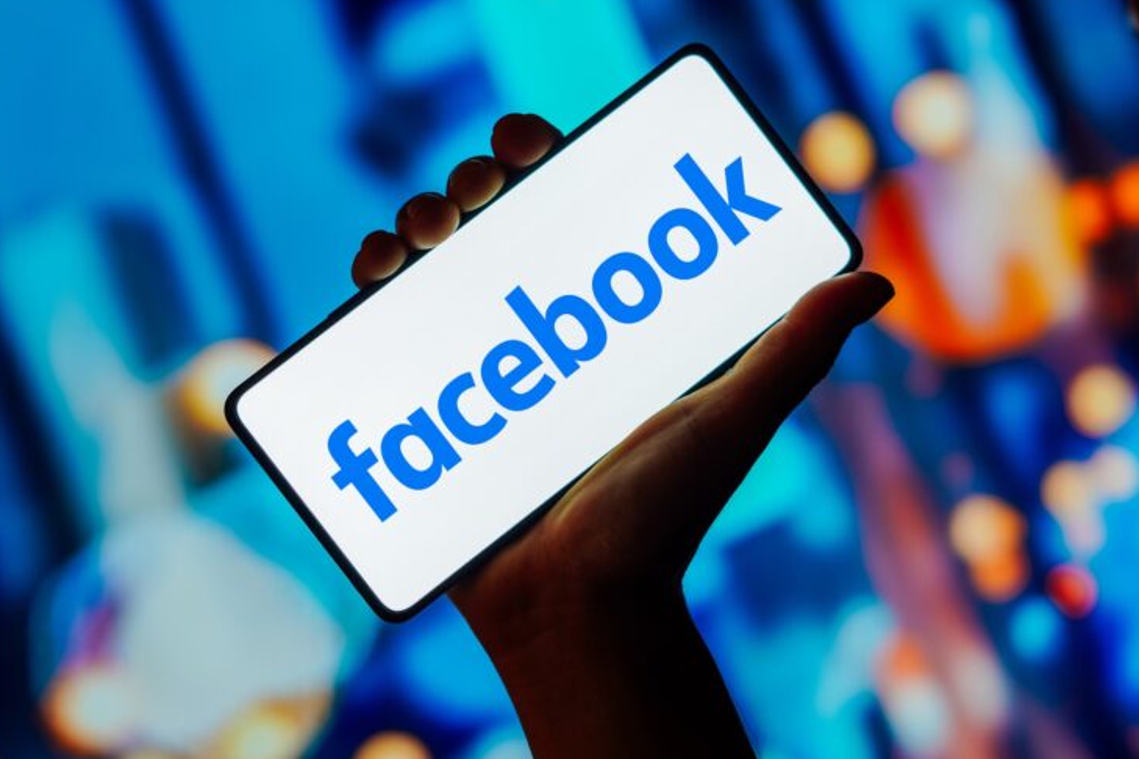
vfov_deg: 17.3
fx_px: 2499
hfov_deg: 25.7
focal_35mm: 79
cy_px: 364
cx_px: 559
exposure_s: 1/60
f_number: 2.8
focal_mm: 50
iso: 160
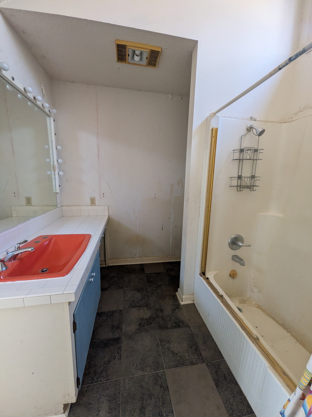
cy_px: 208
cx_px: 156
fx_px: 168
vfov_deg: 102.1
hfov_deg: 85.7
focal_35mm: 14
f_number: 2.2
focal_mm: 1.85
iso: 402
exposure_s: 1/54.9
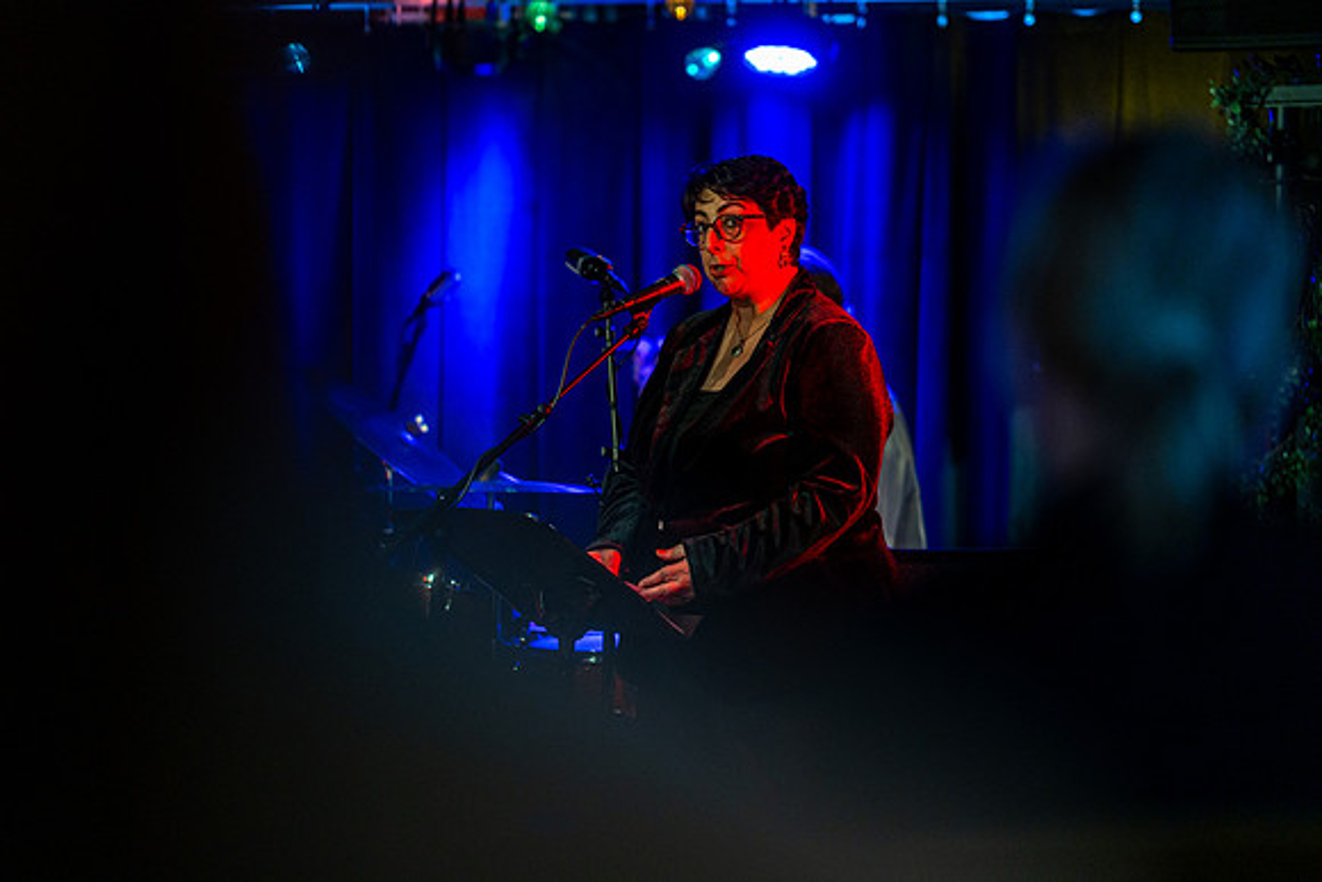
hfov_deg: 23.9
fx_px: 3122
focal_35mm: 85
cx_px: 661
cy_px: 441
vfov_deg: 16.1
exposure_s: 1/200
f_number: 1.4
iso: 640
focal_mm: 85
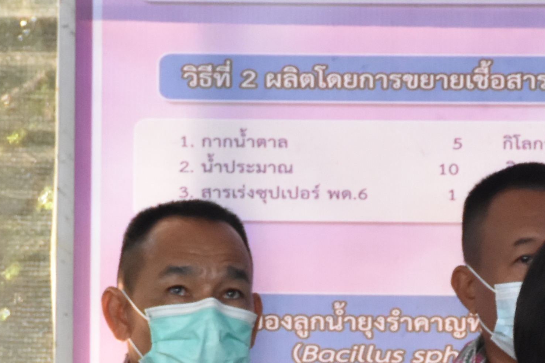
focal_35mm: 456
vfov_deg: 3.0
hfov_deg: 4.5
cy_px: 633
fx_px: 6904
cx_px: 304
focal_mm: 75
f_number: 5.6
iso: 2500
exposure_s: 1/160
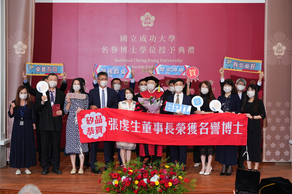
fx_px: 479
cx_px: 146
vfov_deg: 23.0
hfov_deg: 33.9
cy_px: 97
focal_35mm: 59
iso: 2000
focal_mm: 59
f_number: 5
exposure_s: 1/200
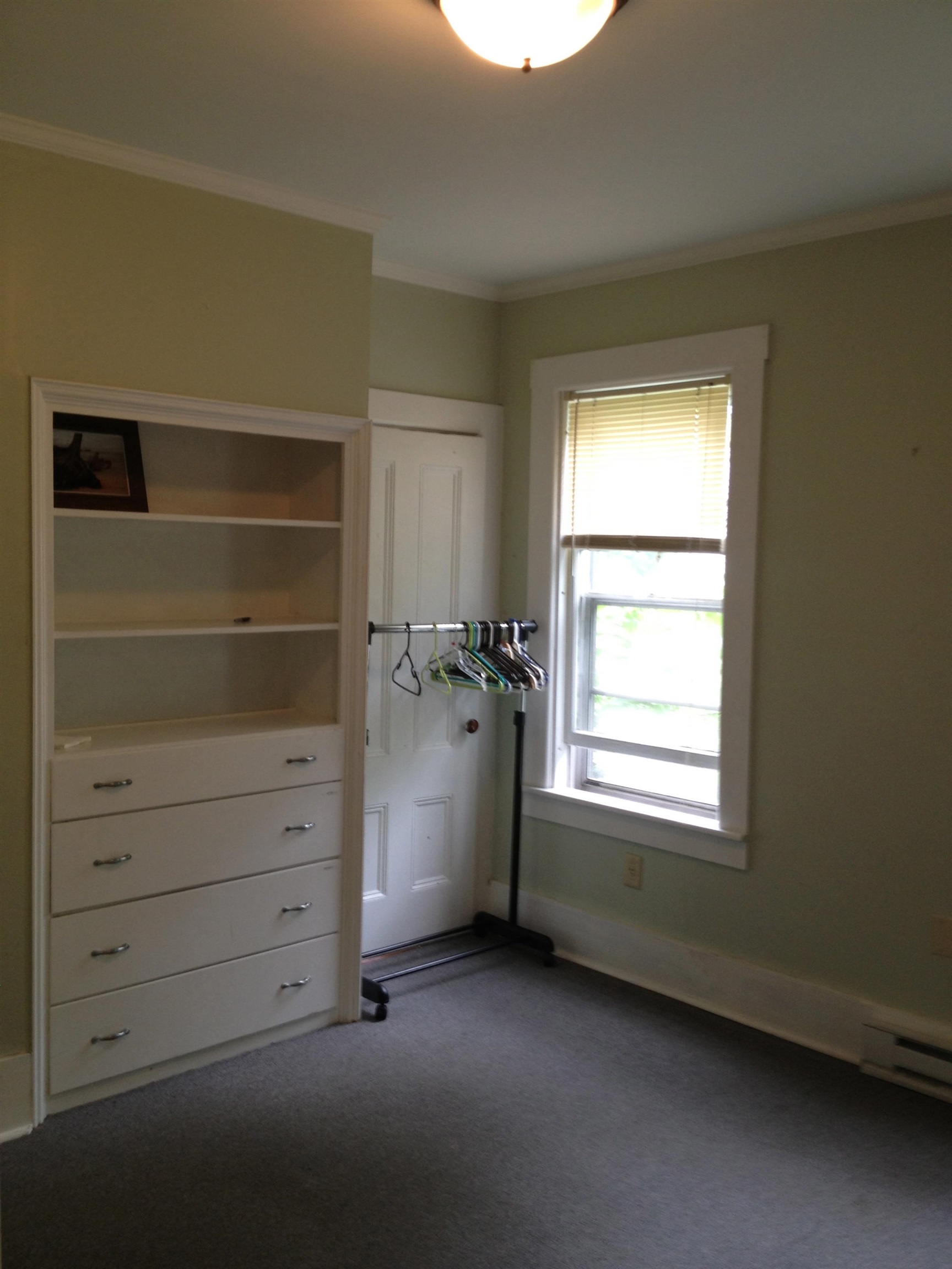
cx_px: 476
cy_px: 634
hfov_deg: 40.7
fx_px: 1283
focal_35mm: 35
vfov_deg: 52.6
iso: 50
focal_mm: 4.28
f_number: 2.4
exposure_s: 1/20
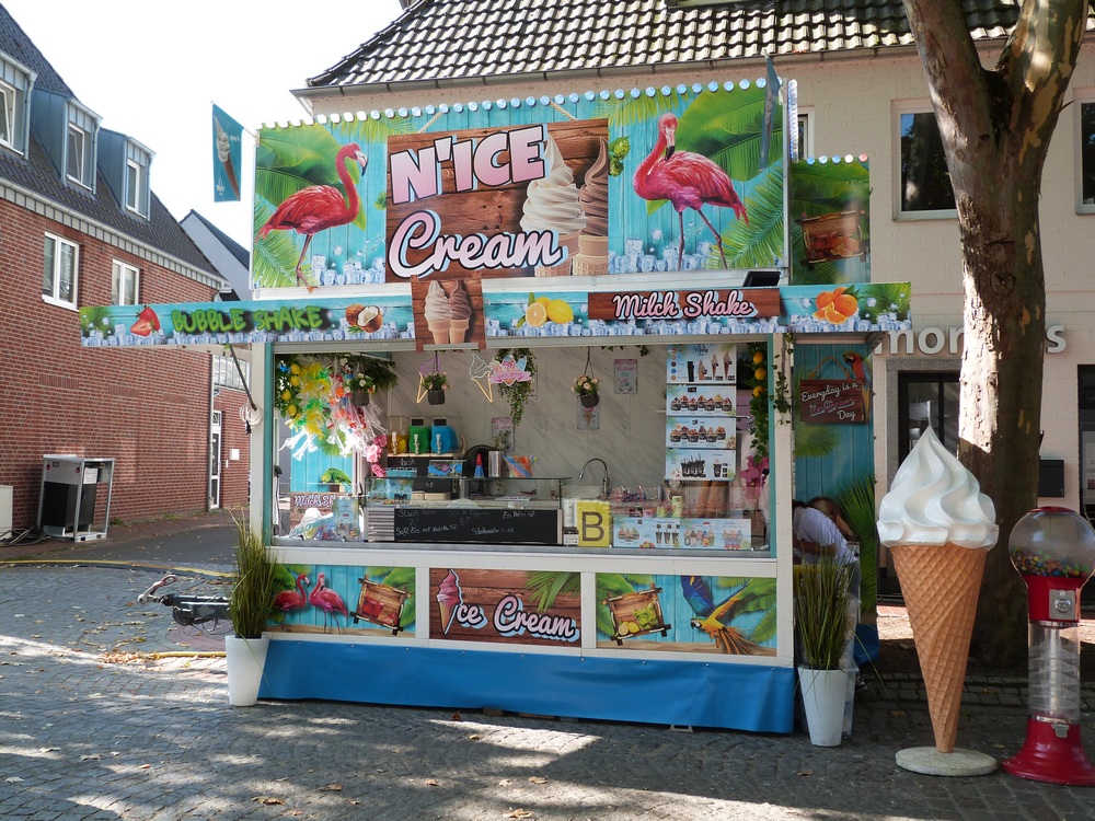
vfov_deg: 44.2
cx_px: 548
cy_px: 410
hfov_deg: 56.8
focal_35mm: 32
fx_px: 1012
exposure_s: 1/160
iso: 100
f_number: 4
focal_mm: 5.7
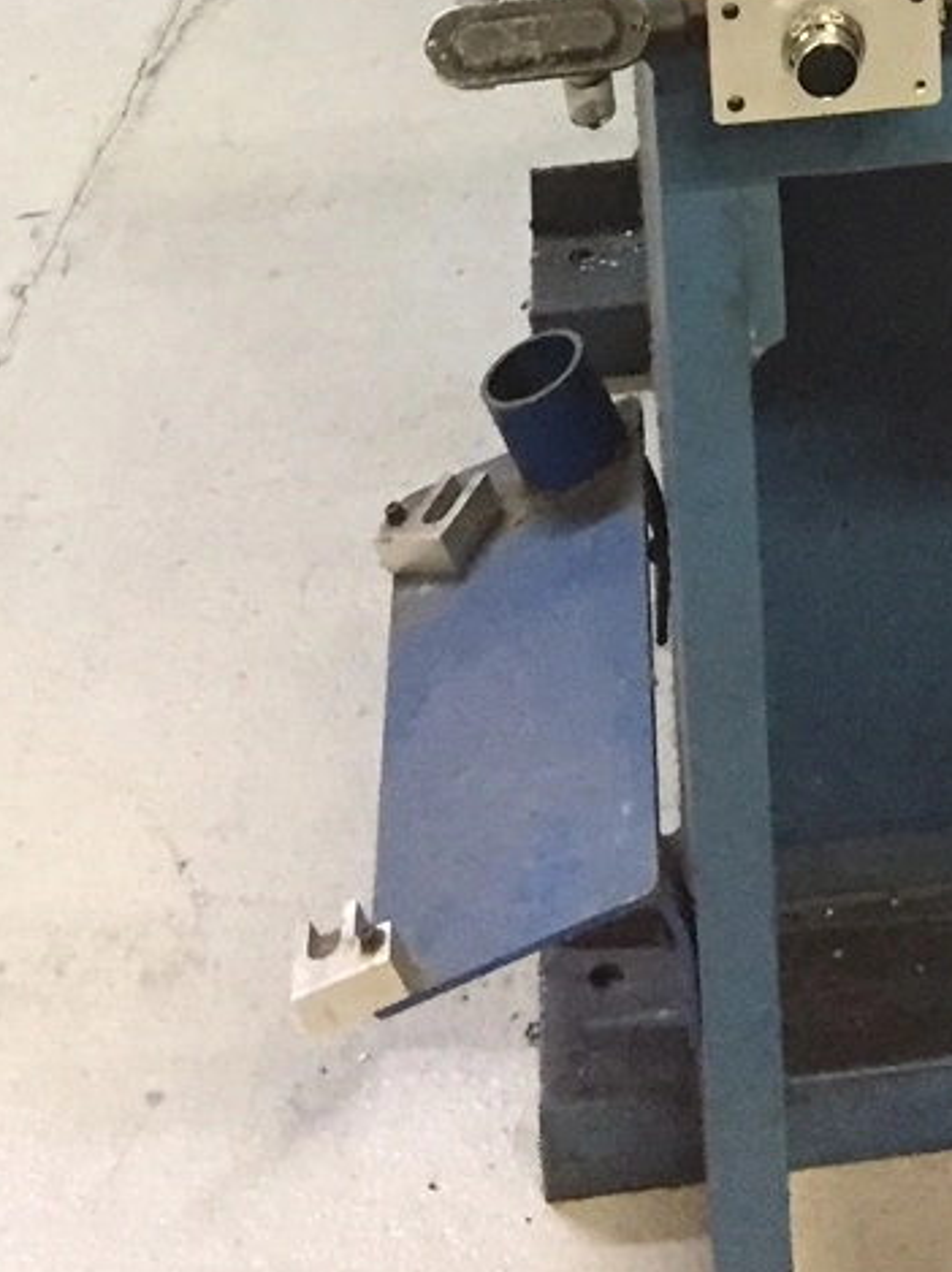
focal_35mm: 101
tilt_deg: -14.9
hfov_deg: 14.2
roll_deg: +0.8
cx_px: 1126
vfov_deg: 16.8
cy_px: -865
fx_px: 3709
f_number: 2.2
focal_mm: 4.15
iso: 250
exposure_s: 1/20
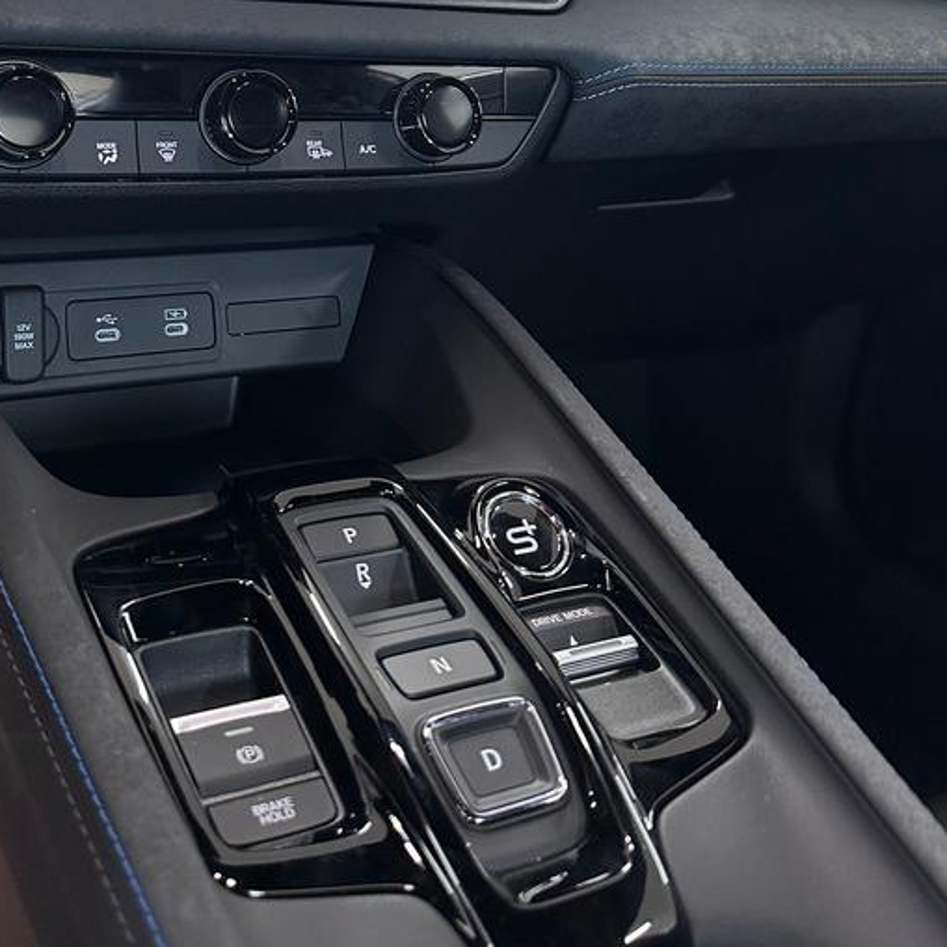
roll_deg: -5.2
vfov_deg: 39.2
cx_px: 348
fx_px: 1238
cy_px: 117
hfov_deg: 41.5
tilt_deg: -8.2
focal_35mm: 40
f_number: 1.78
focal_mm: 6.86
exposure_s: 1/67
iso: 250
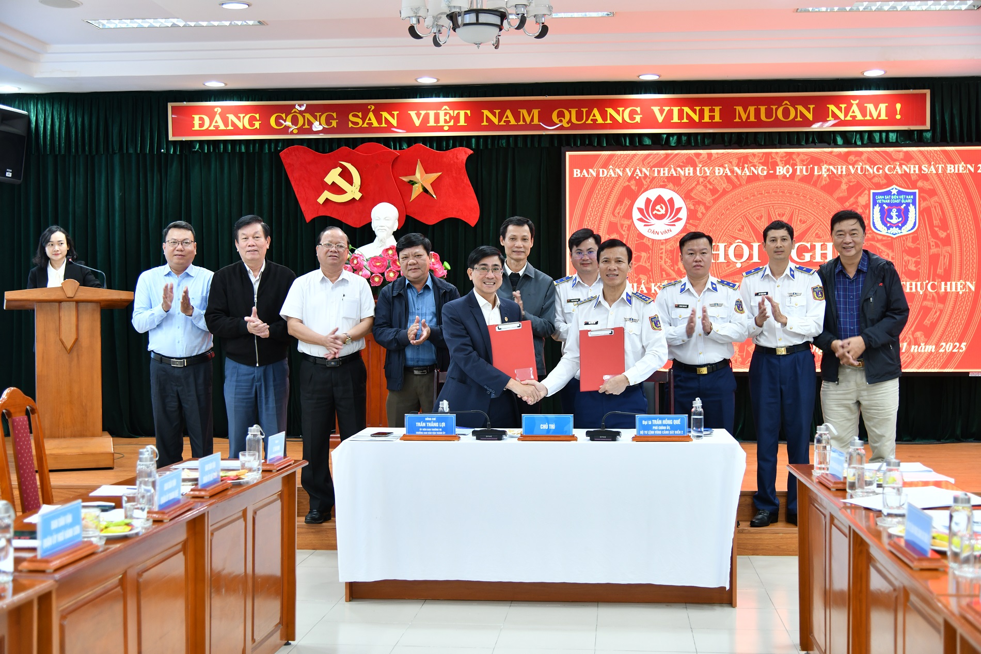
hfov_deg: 41.1
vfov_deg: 28.1
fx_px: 1308
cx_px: 490
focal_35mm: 48
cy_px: 327
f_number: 4
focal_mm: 48
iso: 800
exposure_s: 1/40
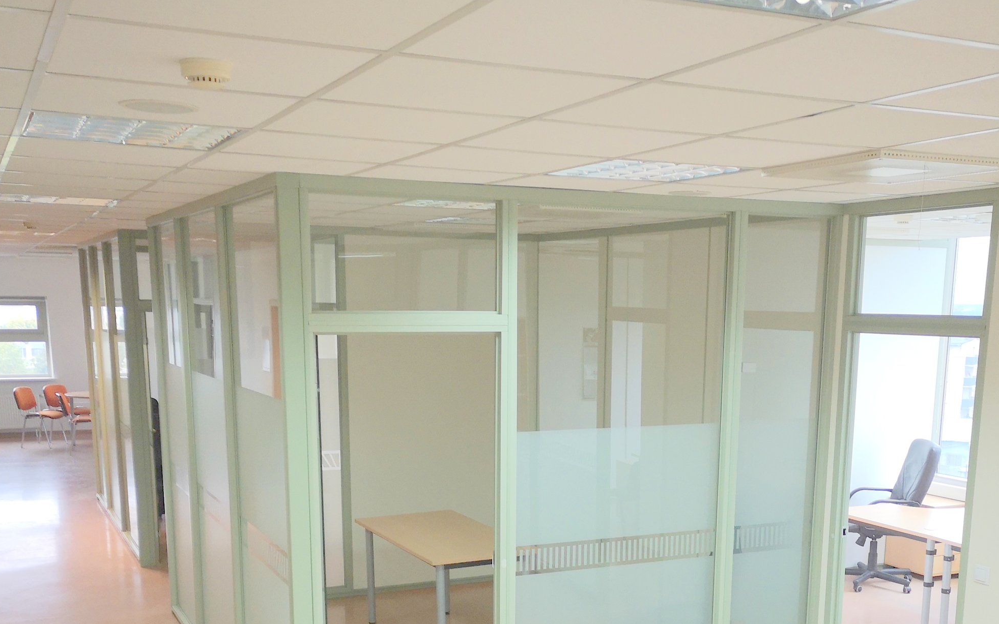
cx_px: 547
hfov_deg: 47.1
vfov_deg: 29.6
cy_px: 533
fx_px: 1144
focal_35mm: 42
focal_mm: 3.95
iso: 100
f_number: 1.8
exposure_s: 1/50
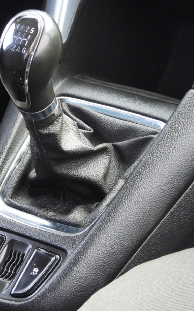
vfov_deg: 12.8
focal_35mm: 163
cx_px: 23
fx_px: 1379
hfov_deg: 8.0
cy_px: 156
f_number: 4
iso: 400
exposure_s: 1/40
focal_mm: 20.7
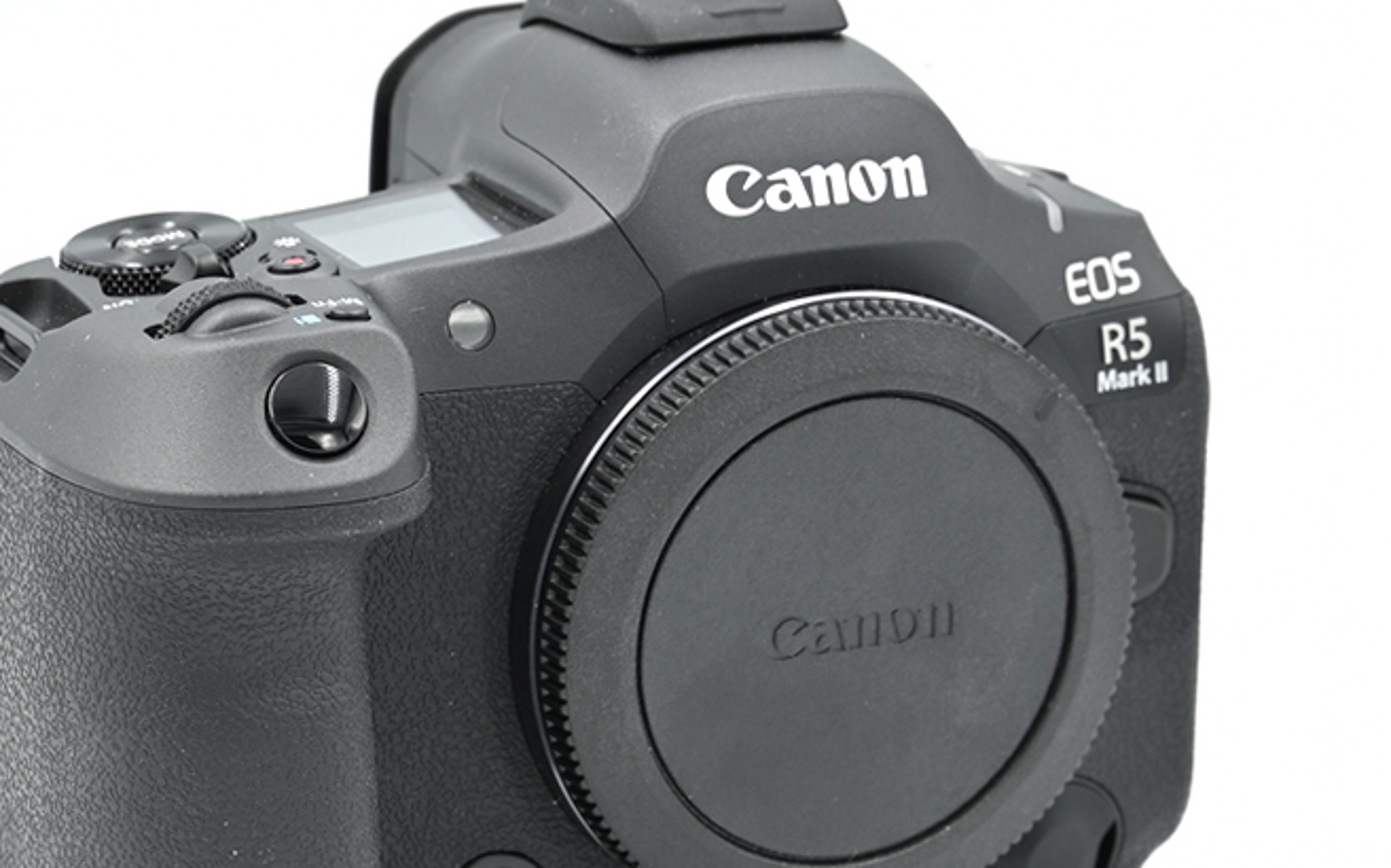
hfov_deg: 15.9
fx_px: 4964
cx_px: 542
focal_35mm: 131
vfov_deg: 10.0
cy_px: 611
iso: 200
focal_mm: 87
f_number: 14
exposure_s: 1/15
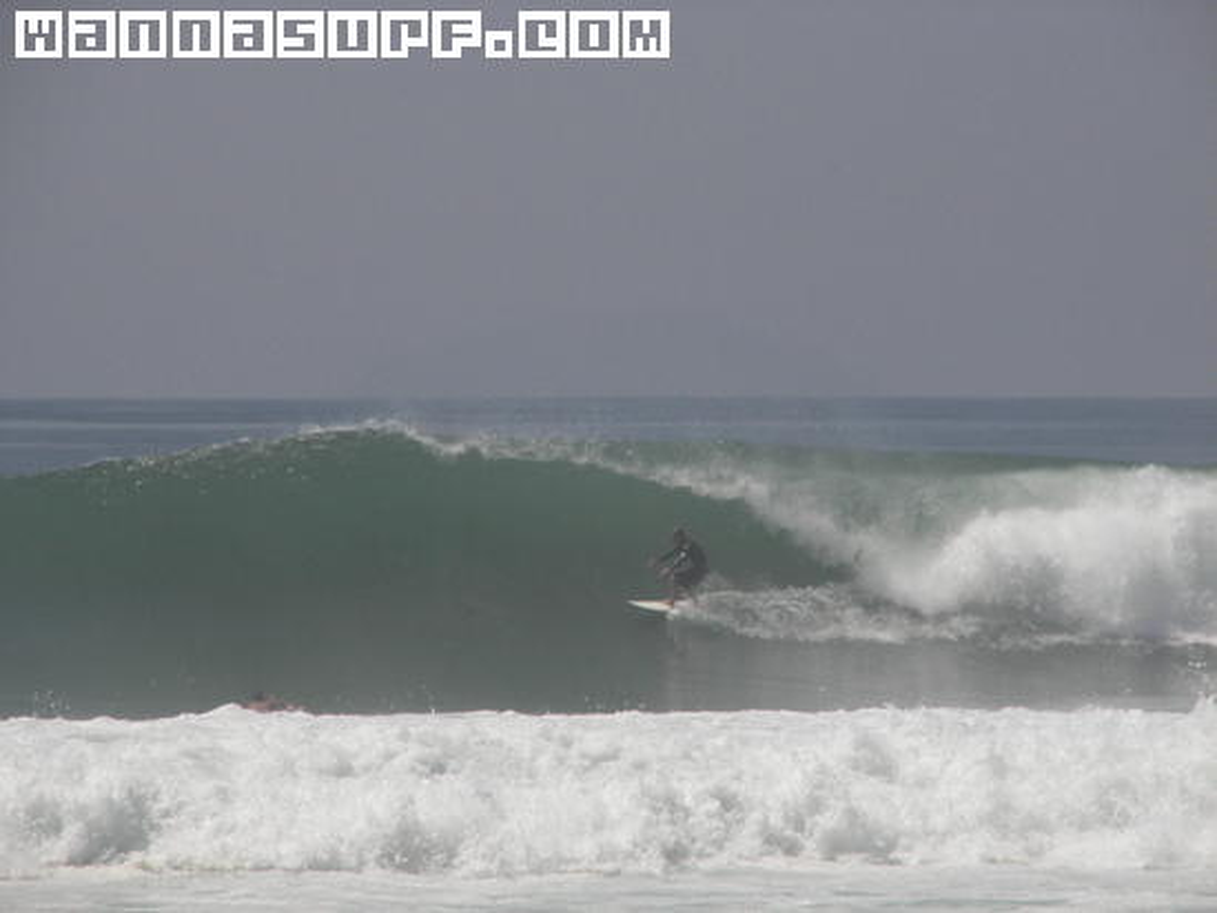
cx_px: 608
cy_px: 456
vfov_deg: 3.4
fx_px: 15191
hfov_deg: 4.6
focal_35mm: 432
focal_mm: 72
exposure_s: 1/1000
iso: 100
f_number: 7.1
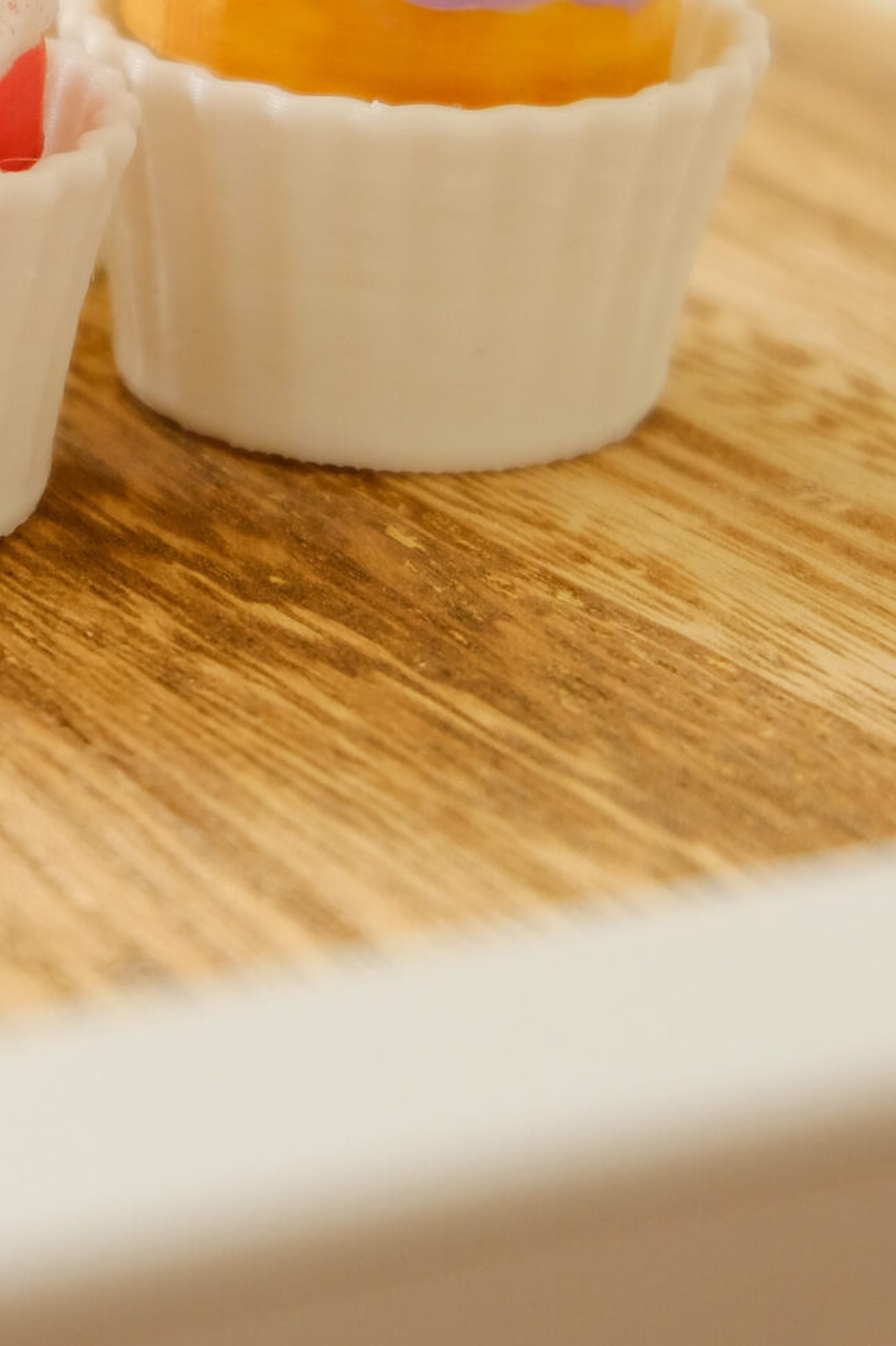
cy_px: -201
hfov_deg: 6.9
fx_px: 7431
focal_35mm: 199
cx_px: -116
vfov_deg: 10.2
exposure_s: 1/125
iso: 640
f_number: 5.6
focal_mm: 50
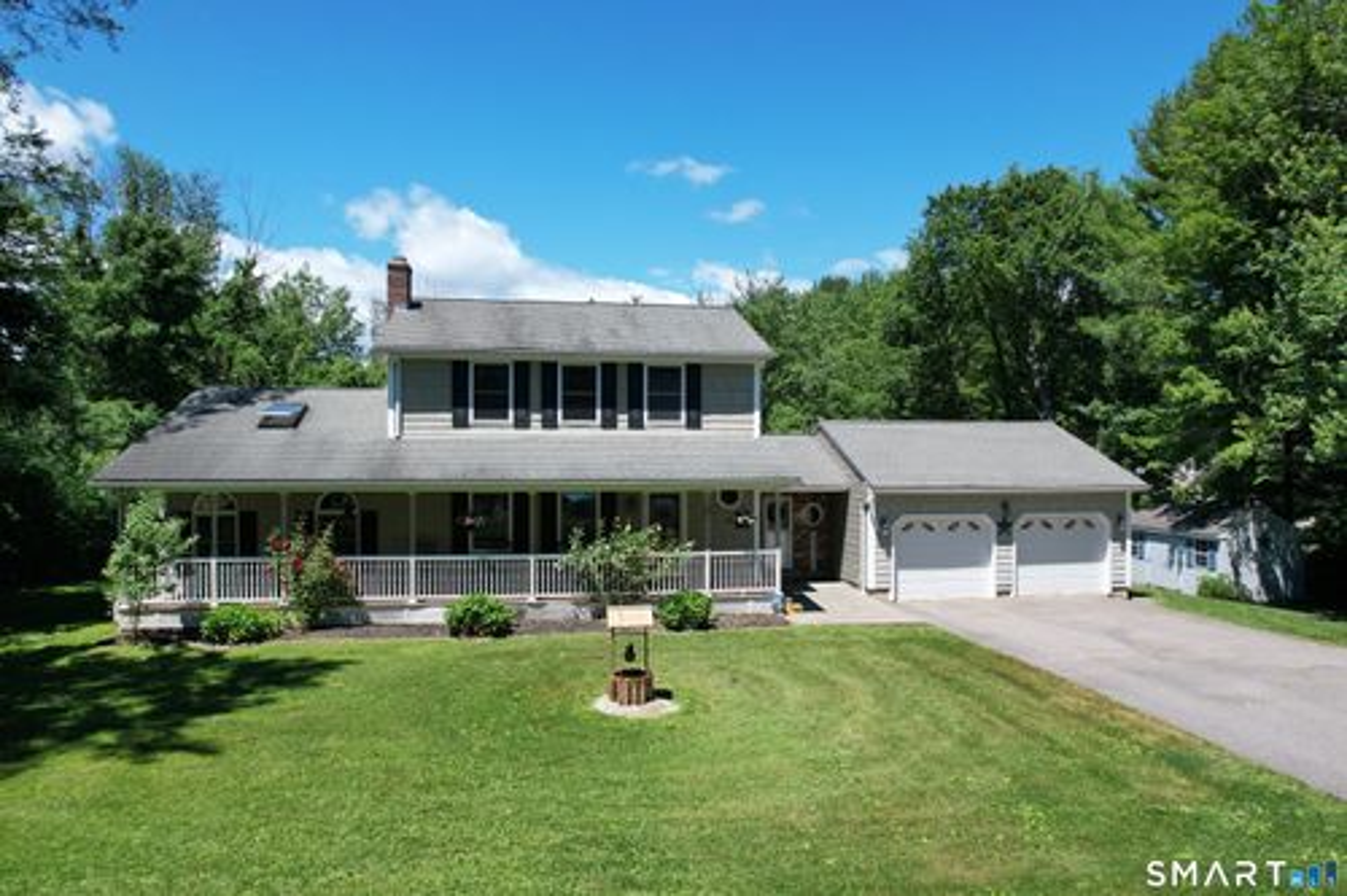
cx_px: 674
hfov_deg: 78.6
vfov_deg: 57.2
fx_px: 823
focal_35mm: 22
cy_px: 448
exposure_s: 1/1500
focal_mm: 8.38
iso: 110
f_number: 2.8
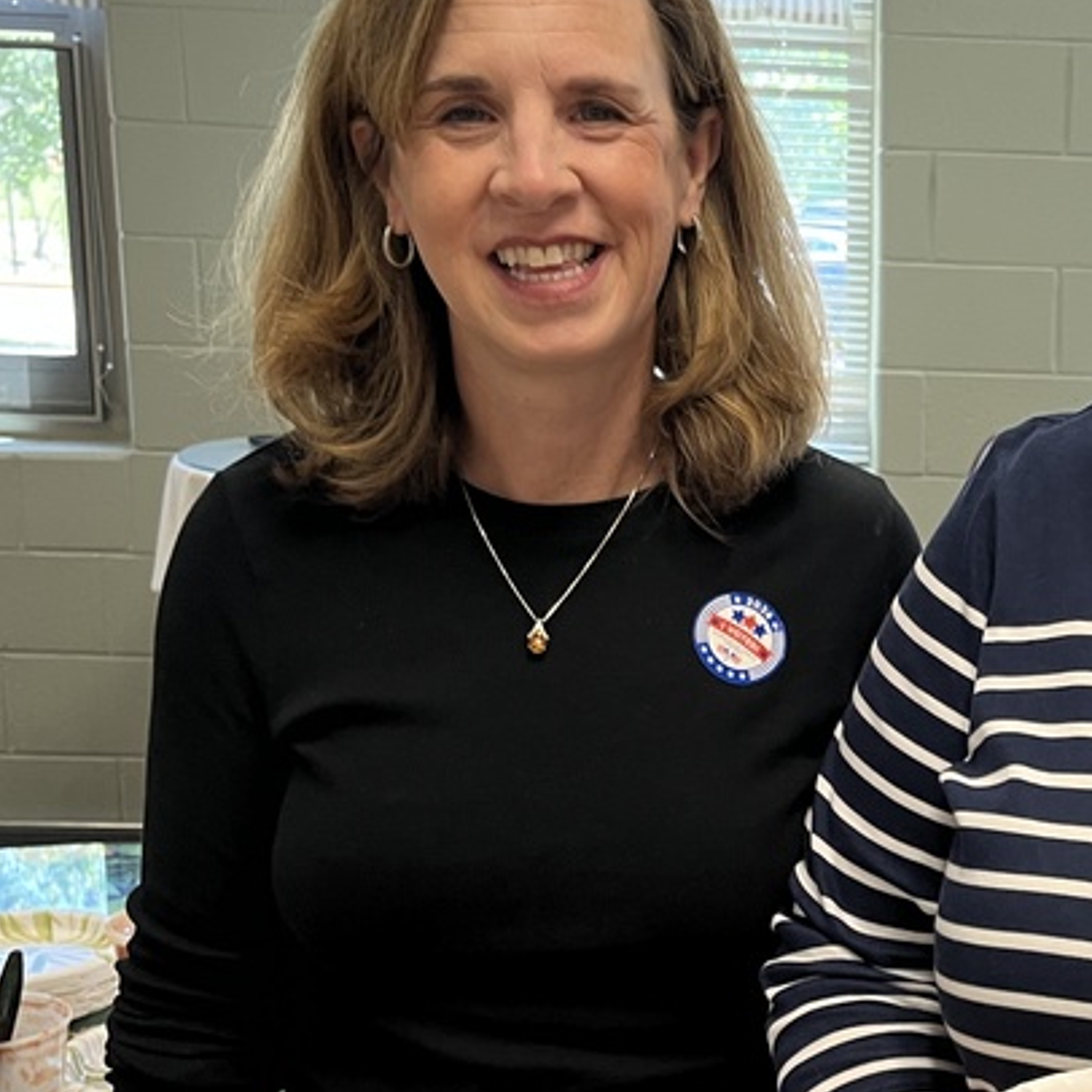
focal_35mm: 58
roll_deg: -2.3
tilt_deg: -15.4
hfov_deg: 28.4
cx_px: 984
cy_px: 672
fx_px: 2070
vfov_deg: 29.5
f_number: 1.6
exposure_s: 1/60
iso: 125
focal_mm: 5.1
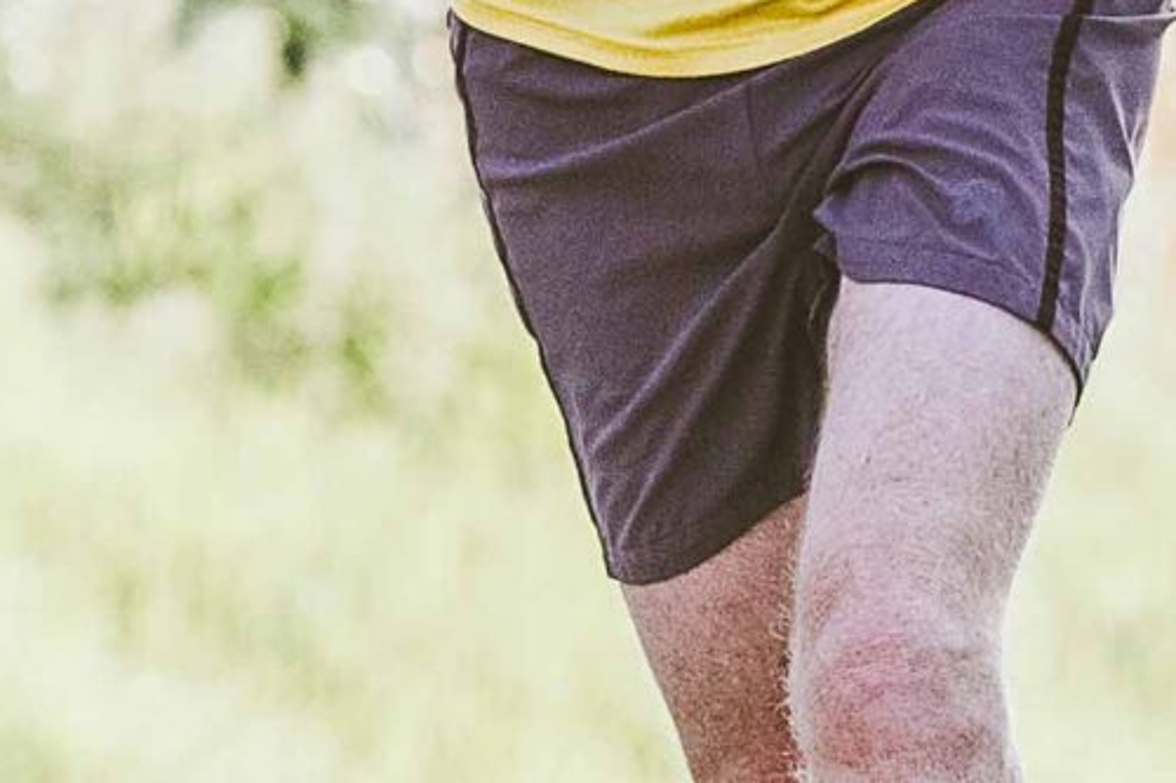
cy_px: -220
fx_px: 35103
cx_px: 212
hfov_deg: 1.9
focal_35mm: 1075
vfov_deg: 1.3
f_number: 3.5
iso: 500
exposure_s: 1/1250
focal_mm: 140
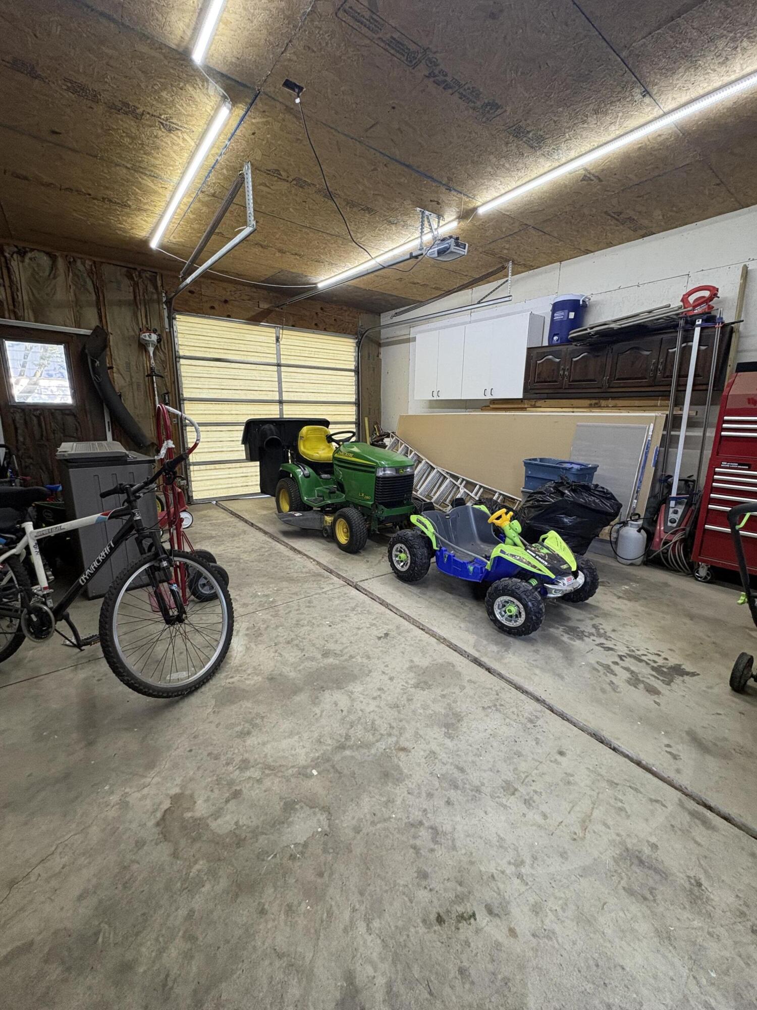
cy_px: 505
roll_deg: -1.8
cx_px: 378
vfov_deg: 102.1
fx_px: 408
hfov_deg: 85.7
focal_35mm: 14
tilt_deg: -12.9
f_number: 2.2
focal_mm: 2.22
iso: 200
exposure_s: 1/120
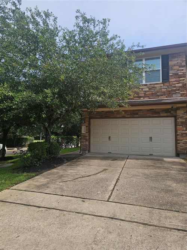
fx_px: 166
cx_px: 94
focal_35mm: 23
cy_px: 125
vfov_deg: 73.9
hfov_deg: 58.9
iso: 10
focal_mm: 6.3
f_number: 1.7
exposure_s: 1/744
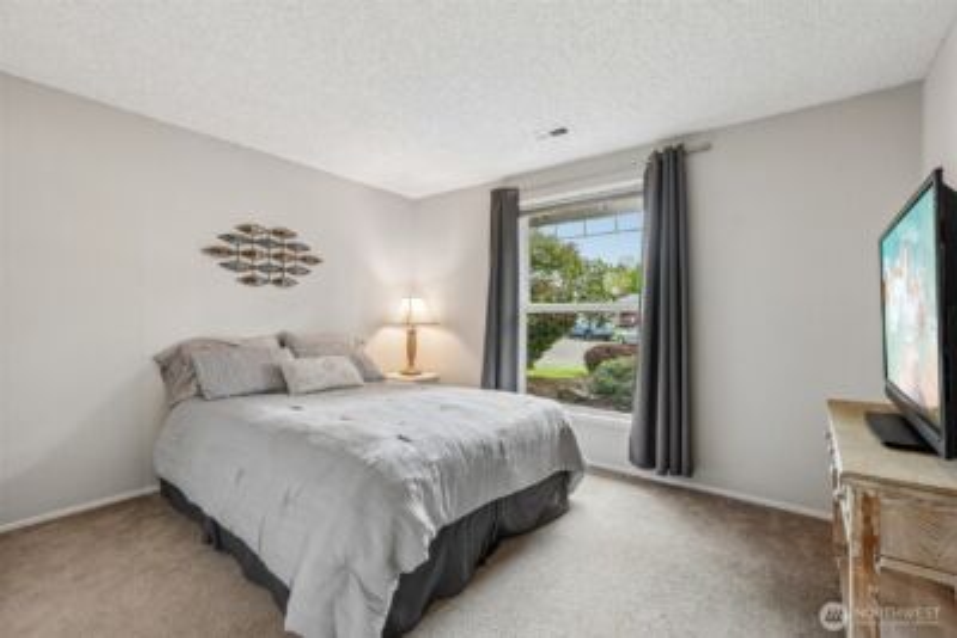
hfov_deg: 96.7
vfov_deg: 73.8
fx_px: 425
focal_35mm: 16
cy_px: 319
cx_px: 478
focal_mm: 16
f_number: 8
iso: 400
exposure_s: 1/13
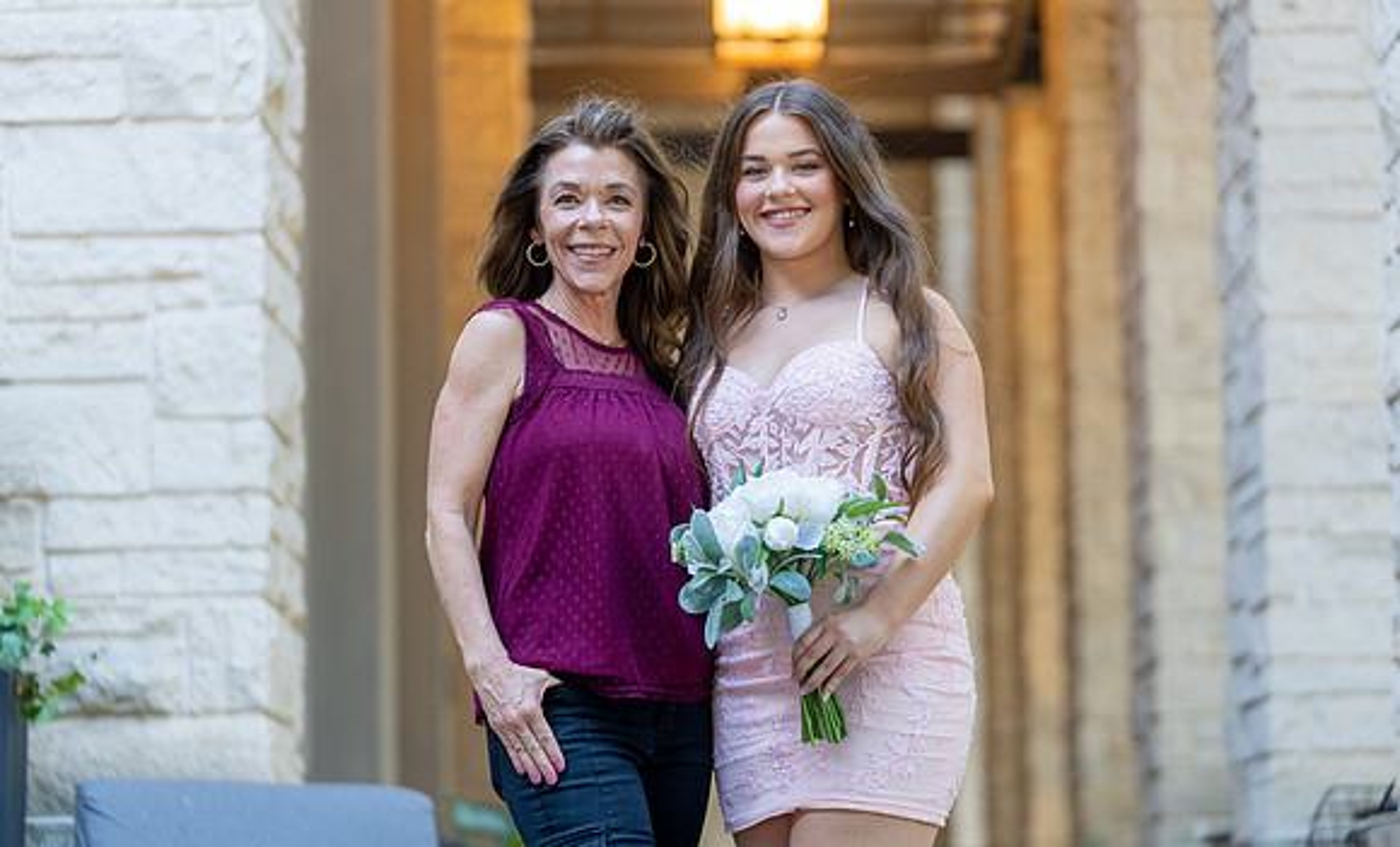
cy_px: 467
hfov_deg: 18.1
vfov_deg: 11.0
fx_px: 4396
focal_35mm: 116
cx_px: 700
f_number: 2.8
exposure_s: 1/320
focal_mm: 113
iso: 1000
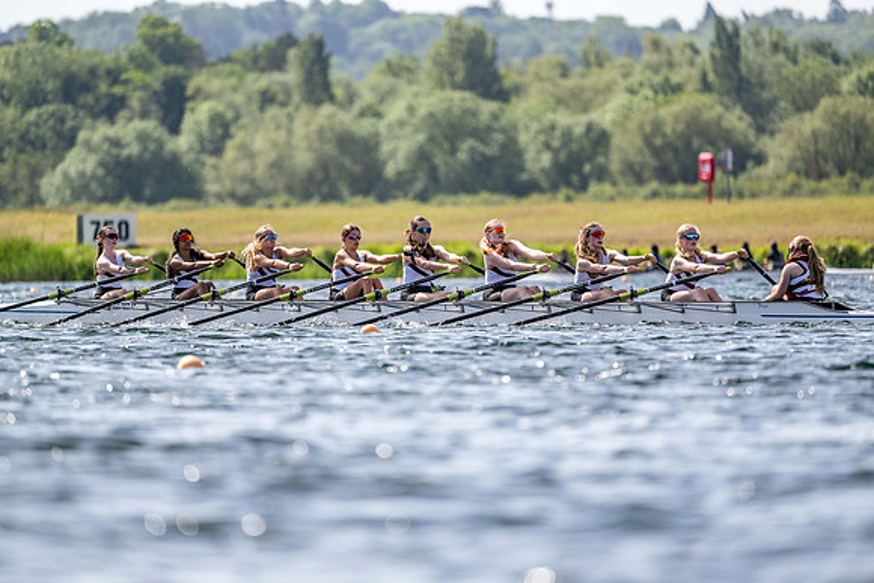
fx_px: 9713
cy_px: 292
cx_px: 437
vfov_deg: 3.4
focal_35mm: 400
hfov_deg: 5.2
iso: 220
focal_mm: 400
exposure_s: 1/2500
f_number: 4.5
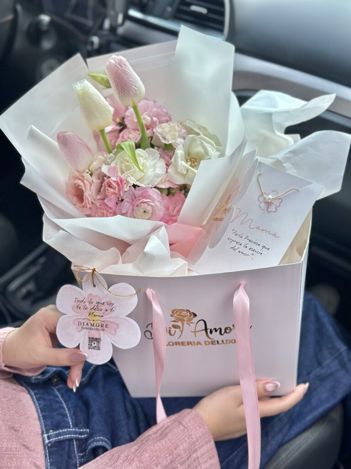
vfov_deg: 39.7
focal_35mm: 48
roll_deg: -1.5
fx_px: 649
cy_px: 234
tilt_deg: -33.4
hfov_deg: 30.3
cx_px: 176
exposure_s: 1/350
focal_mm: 6.86
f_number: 1.78
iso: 80
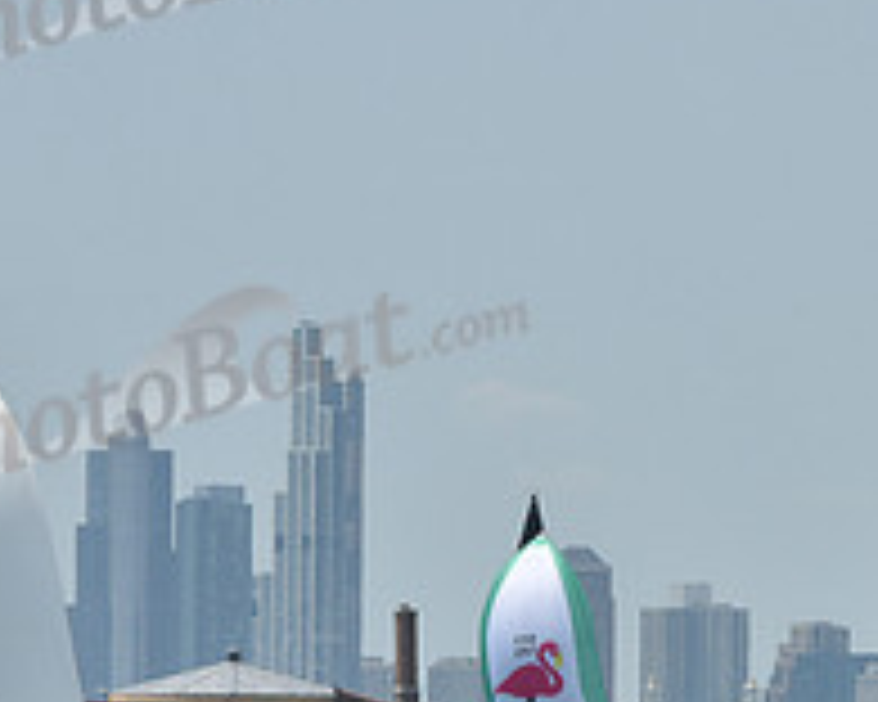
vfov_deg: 2.8
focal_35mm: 557
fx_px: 14474
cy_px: 551
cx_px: 765
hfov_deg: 3.5
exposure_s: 1/1250
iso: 250
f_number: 9
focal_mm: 200
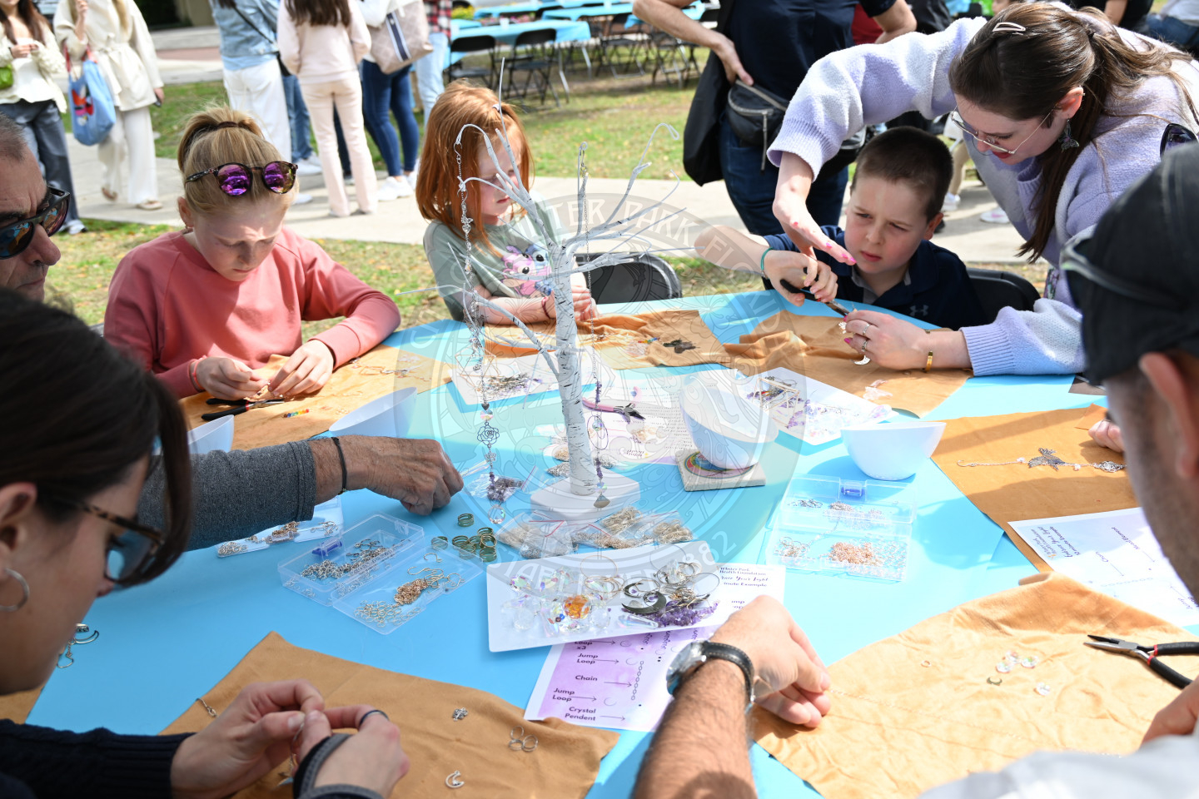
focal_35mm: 33
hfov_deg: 57.2
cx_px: 600
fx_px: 1099
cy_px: 400
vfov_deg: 40.0
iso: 180
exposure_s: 1/250
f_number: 5.6
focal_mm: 33
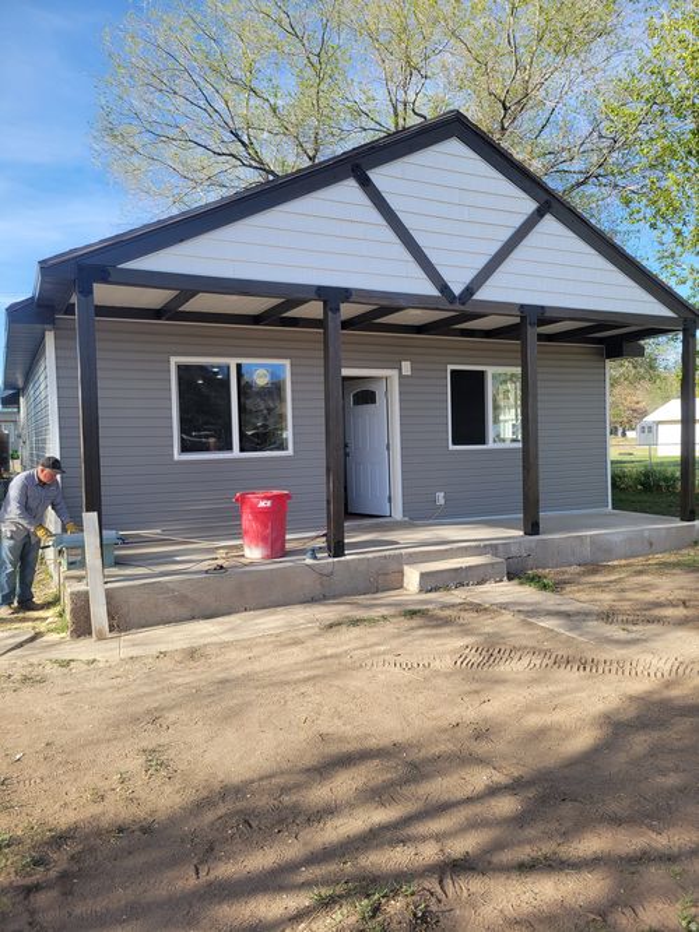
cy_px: 466
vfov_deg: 67.3
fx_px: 700
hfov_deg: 53.0
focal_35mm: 26
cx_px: 350
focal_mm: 5.4
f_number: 1.8
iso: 40
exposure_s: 1/866
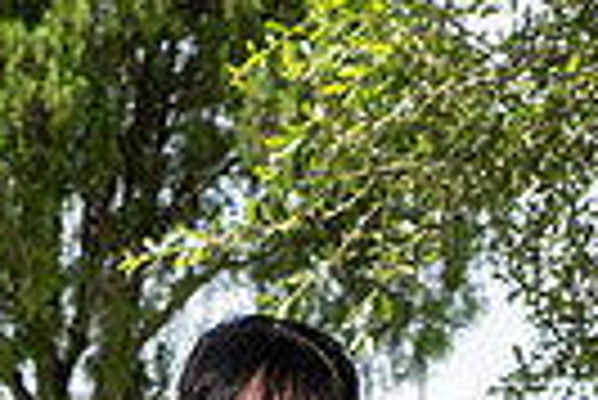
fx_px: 3143
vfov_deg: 6.9
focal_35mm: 189
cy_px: 926
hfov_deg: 10.9
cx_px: 247
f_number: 6.3
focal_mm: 56
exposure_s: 1/400
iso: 250
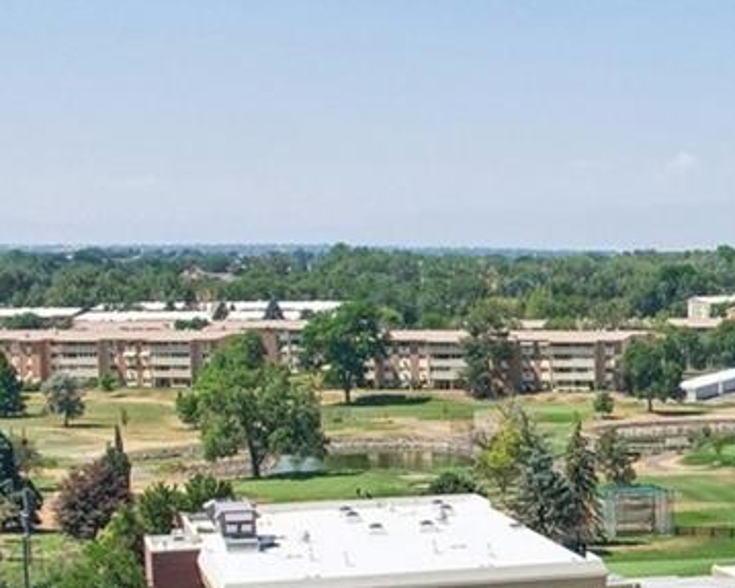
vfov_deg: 16.5
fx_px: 2001
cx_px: 1011
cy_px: 496
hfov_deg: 19.0
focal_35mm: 92
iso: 100
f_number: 2.8
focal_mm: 8.4
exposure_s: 1/400
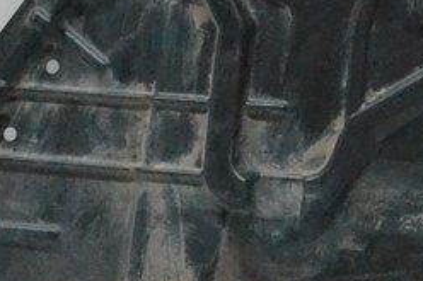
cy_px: -45
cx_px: 568
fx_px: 1456
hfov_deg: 15.6
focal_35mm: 124
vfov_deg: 10.9
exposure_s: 1/100
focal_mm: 20
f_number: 14
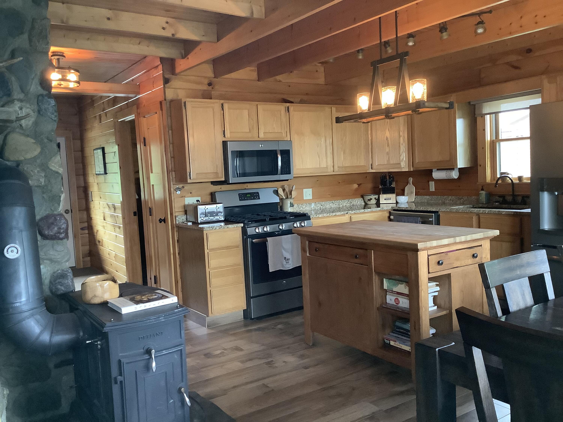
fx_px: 504
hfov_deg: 58.4
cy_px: 211
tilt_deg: -4.7
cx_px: 282
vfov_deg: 45.4
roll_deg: +2.3
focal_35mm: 31
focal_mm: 3.3
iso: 400
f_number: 2.4
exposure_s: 1/60
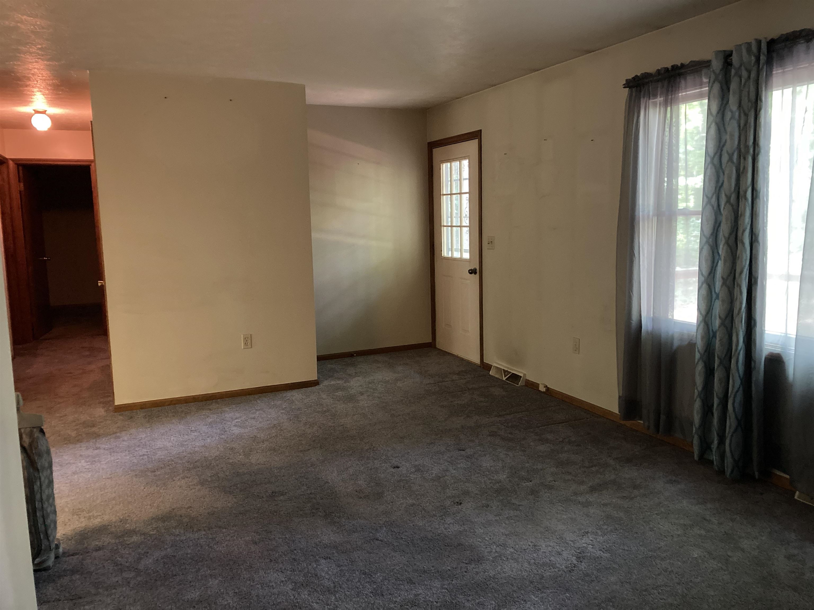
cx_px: 407
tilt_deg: -6.4
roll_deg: +1.0
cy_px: 305
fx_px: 658
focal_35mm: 28
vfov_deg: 49.7
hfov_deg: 63.4
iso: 640
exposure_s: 1/24
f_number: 1.8
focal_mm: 3.99
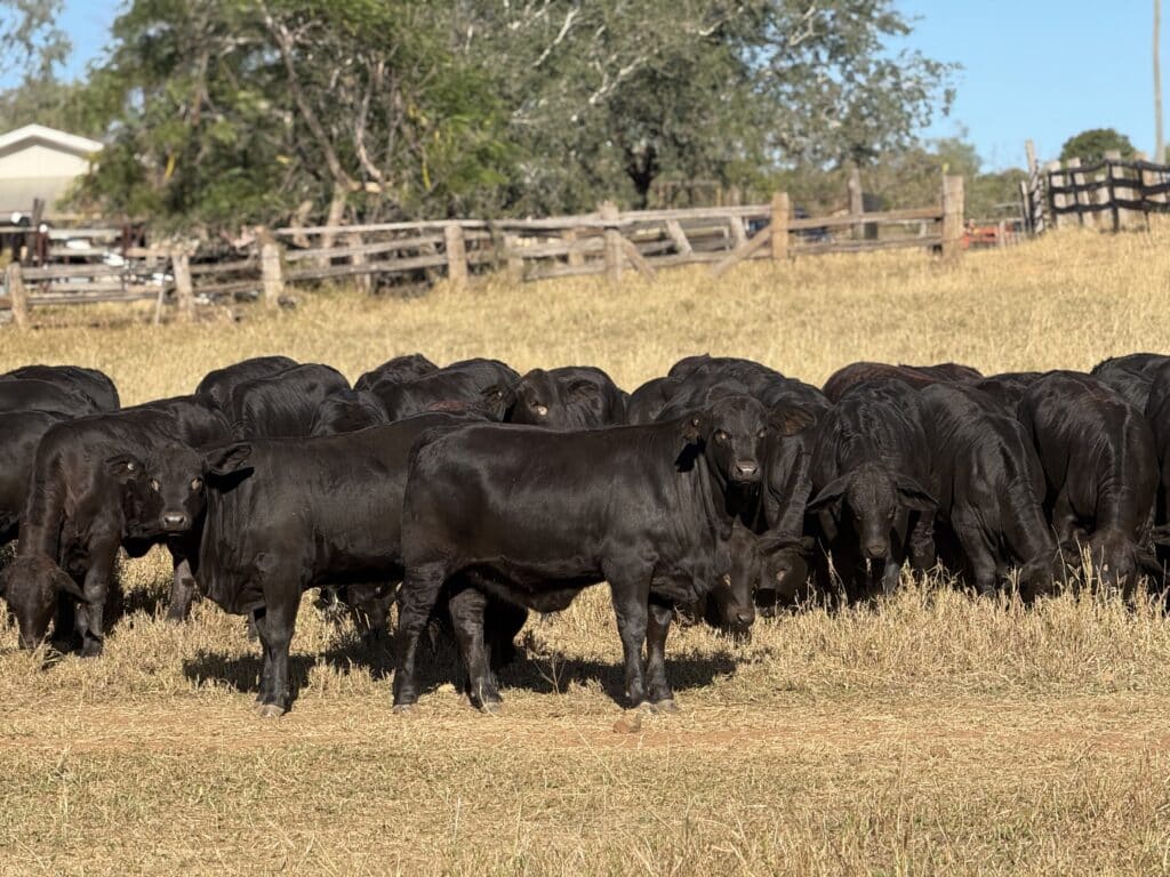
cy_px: 438
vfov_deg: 12.3
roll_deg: +1.3
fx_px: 4056
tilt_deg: +0.7
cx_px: 585
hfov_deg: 16.4
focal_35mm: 120
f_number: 2.8
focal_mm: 15.66
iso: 64
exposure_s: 1/1227
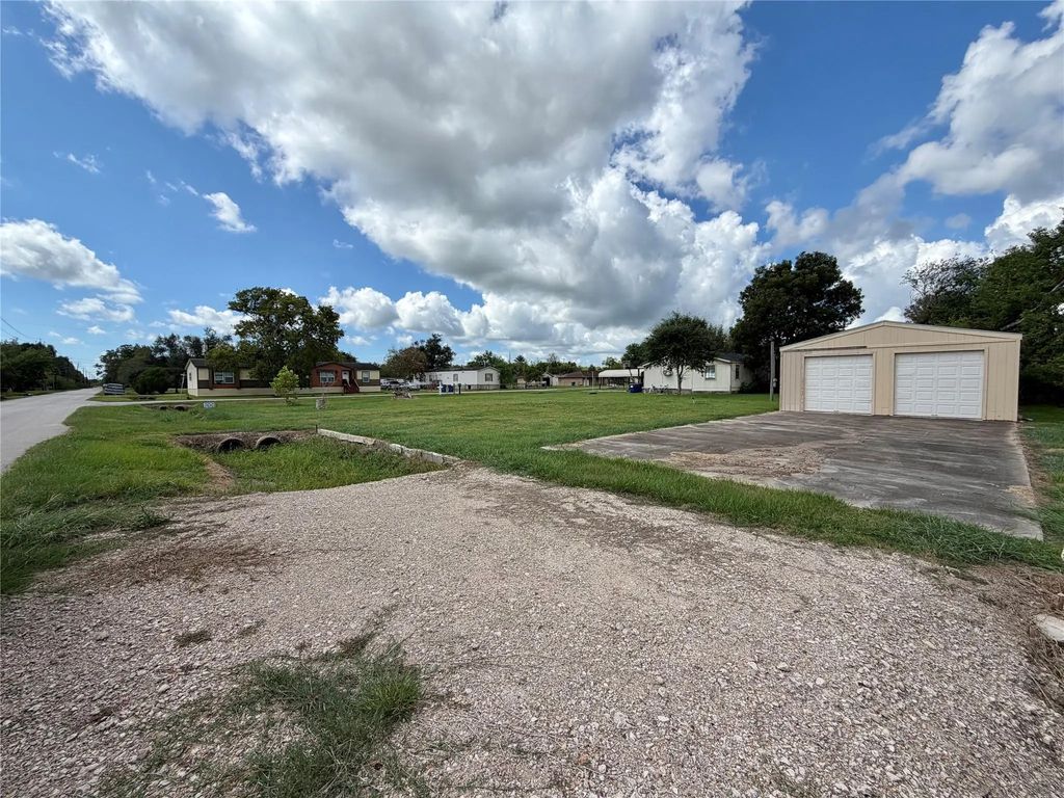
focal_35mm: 14
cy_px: 399
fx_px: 430
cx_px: 532
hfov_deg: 102.1
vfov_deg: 85.7
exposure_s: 1/1033
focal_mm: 2.22
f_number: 2.2
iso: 20
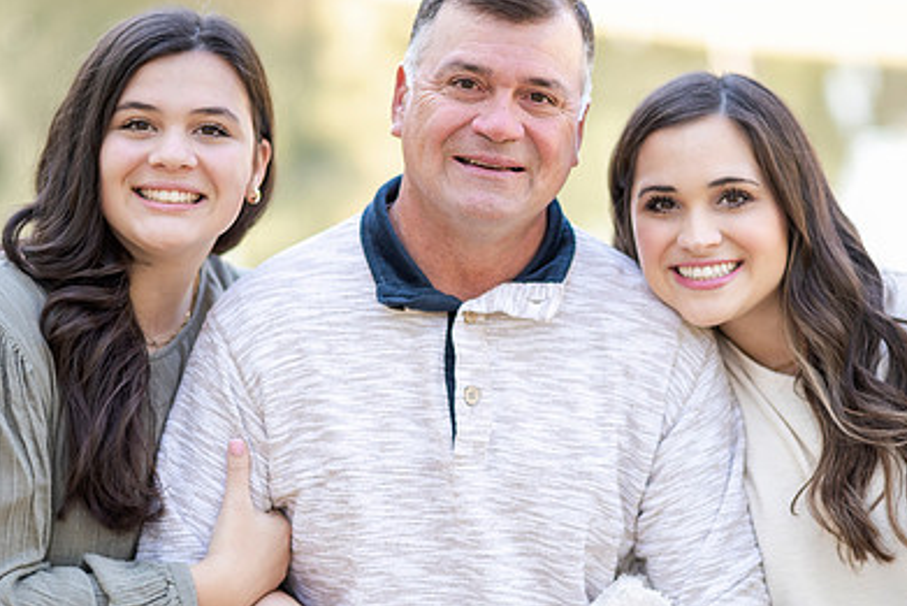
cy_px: 366
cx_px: 523
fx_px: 3276
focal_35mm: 130
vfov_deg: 10.6
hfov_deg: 15.8
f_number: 1.8
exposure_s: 1/800
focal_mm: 85
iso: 400
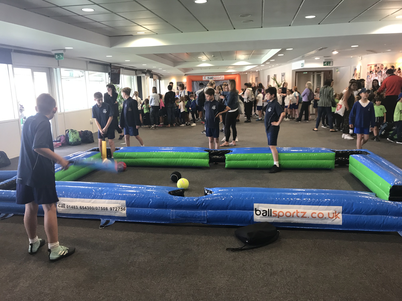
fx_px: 325
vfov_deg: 49.7
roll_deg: +1.9
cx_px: 201
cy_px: 150
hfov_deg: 63.4
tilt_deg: -8.7
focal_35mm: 28
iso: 40
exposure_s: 1/20
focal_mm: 3.99
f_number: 1.8
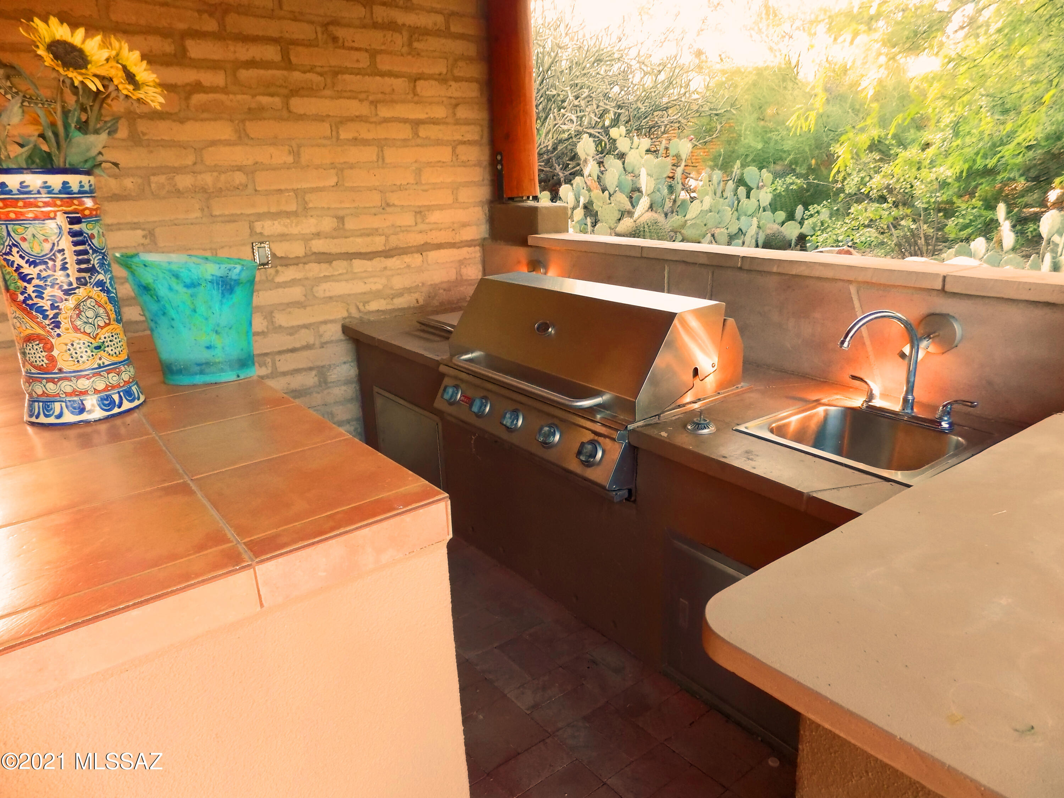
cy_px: 399
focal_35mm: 23
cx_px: 532
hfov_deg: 73.9
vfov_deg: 58.9
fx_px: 707
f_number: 3.1
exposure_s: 1/30
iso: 160
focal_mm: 4
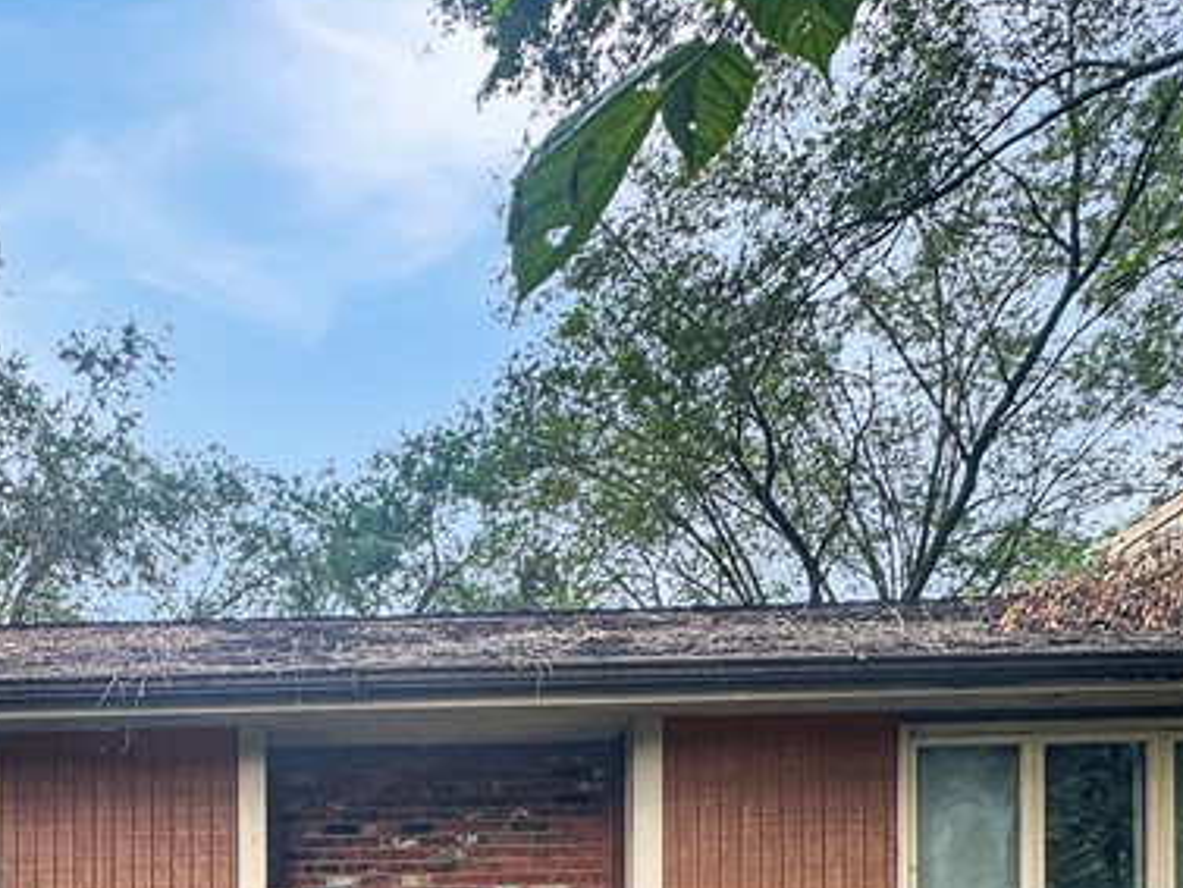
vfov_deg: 30.4
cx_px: 176
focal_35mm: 38
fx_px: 1299
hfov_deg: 45.5
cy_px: 1133
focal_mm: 2.22
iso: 40
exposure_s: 1/119
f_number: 2.2
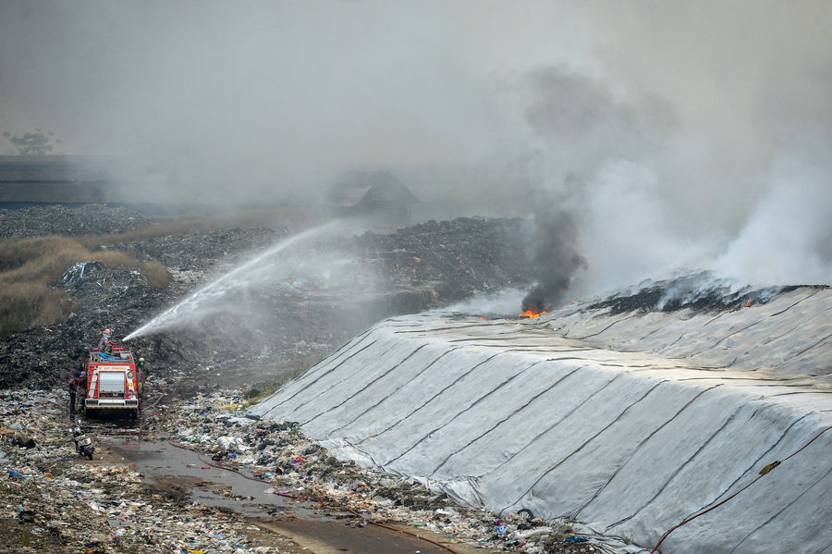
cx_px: 416
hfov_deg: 13.3
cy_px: 277
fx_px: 3580
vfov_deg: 8.8
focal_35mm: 155
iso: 200
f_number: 4.5
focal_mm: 155
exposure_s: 1/1250
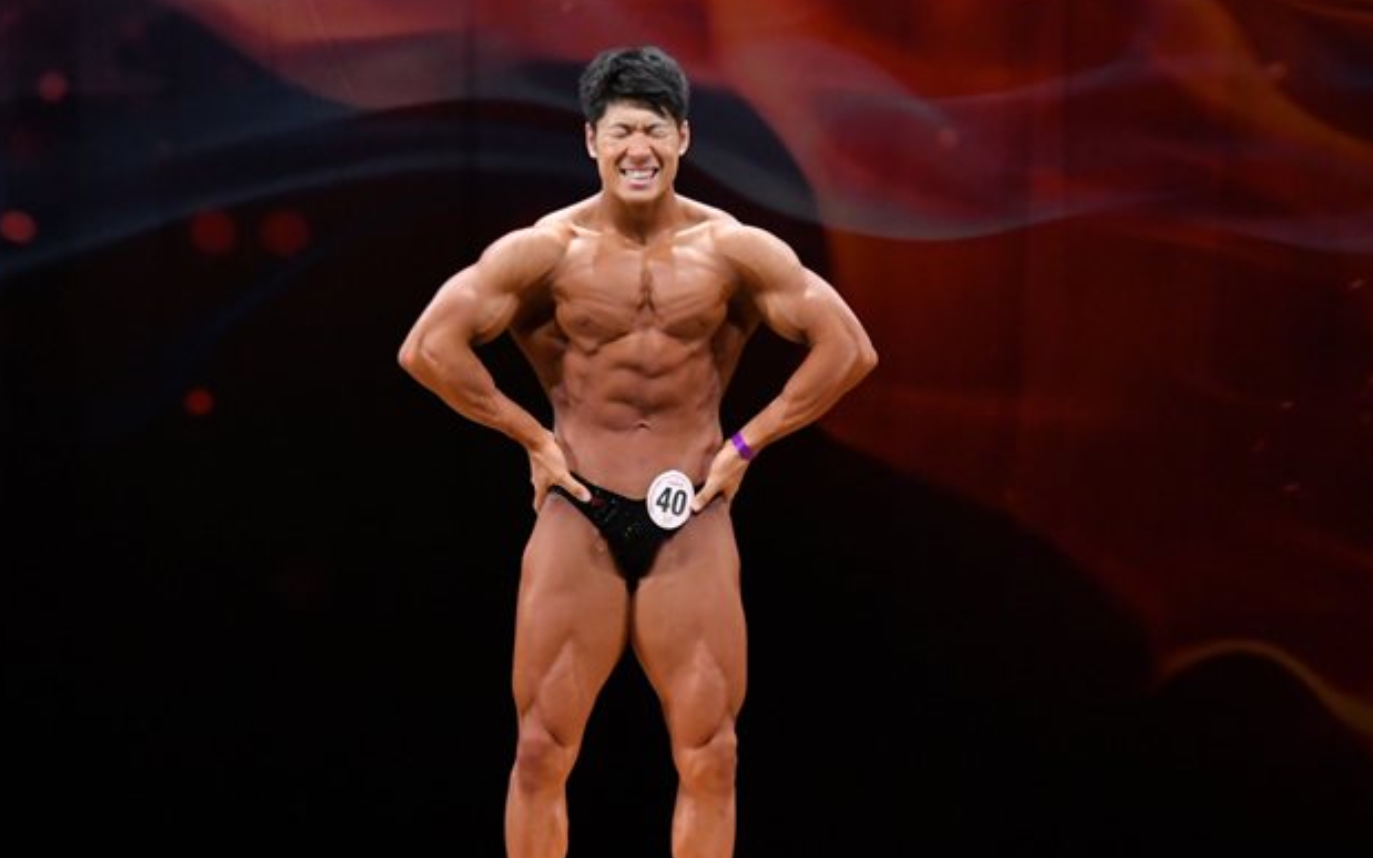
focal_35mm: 306
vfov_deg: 4.3
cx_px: 722
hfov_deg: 6.9
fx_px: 11451
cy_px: 490
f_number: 5.6
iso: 4000
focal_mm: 160
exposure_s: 1/400
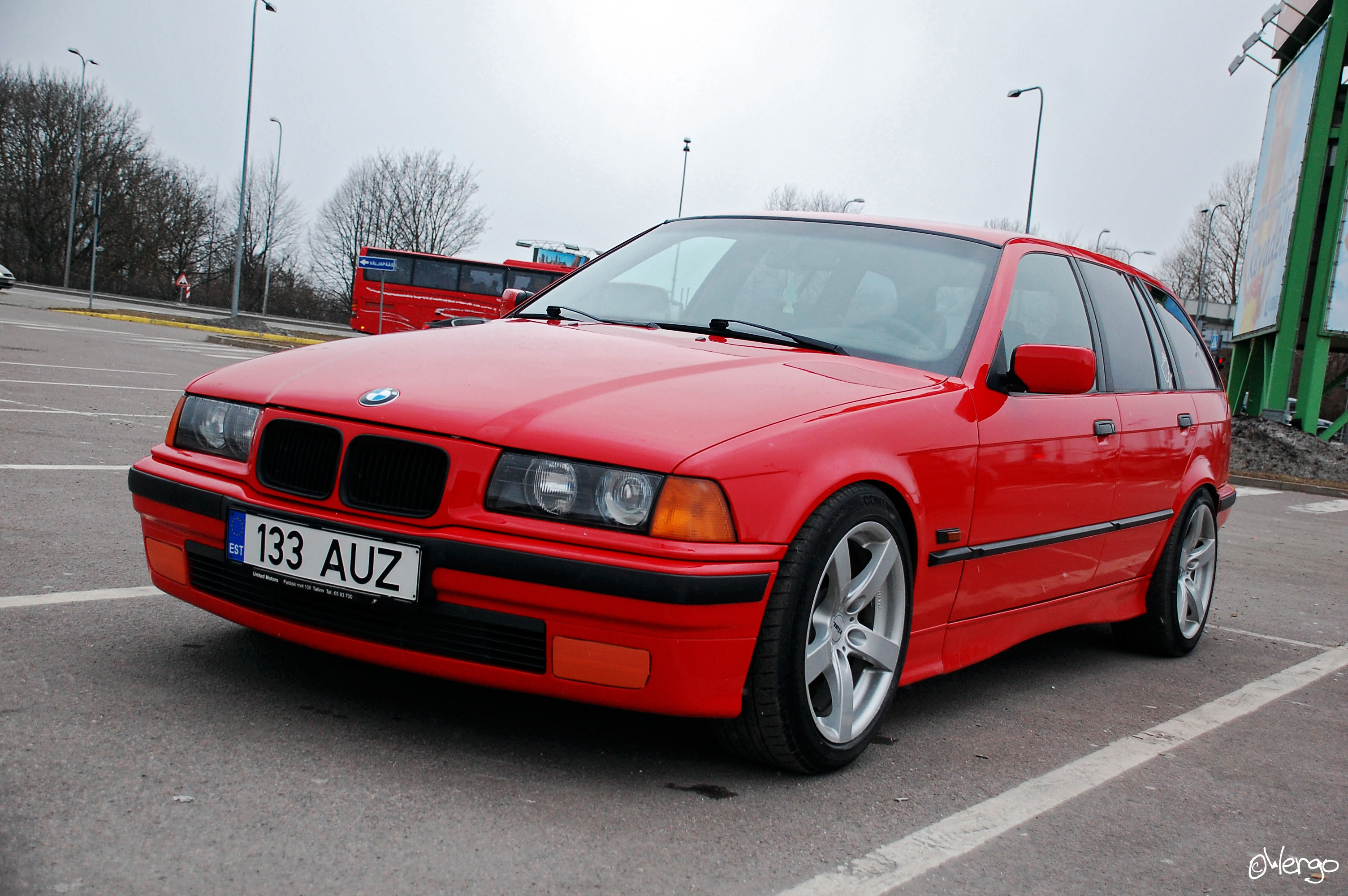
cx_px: 674
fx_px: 1740
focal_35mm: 46
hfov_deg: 42.4
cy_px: 448
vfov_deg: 28.9
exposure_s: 1/160
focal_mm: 31
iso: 800
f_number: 4.2
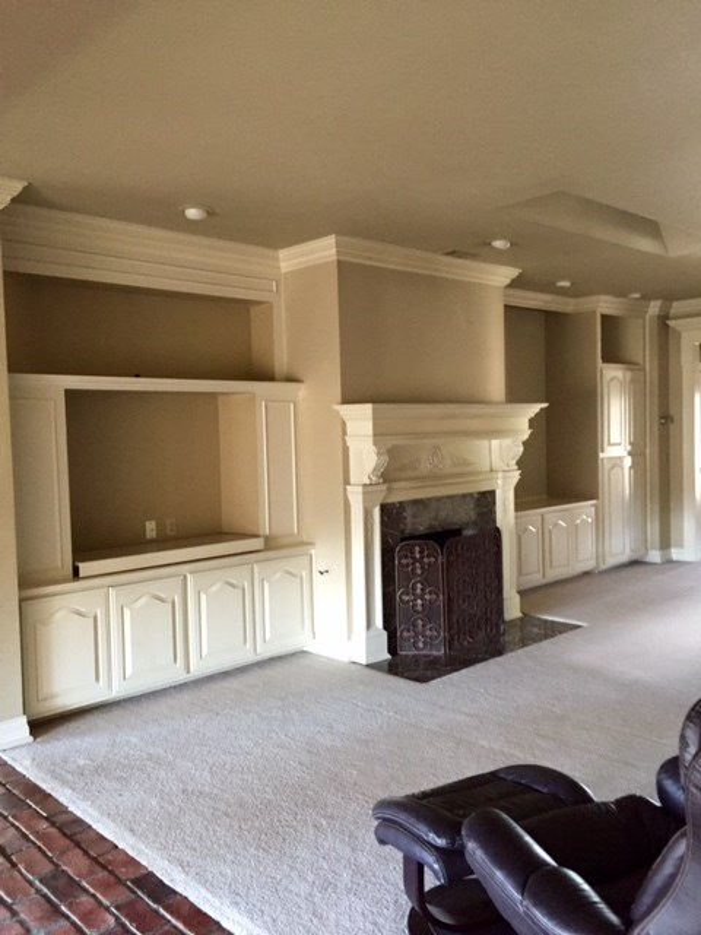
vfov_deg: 61.7
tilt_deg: -3.0
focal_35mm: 29
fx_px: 783
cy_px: 468
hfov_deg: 48.2
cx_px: 350
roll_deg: +1.6
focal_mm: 4.15
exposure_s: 1/24
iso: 250
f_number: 2.2
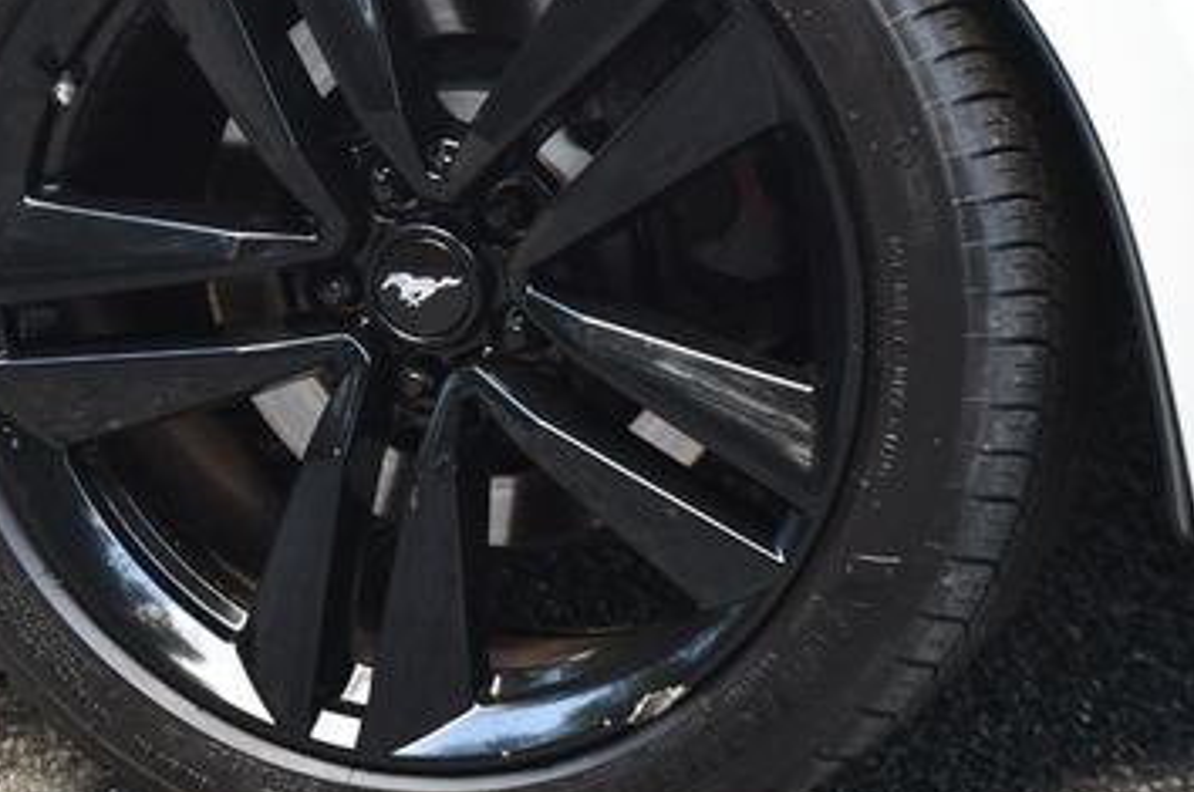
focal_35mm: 277
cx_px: 449
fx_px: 9174
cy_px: 266
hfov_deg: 7.4
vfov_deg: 4.9
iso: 800
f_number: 4.8
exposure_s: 1/250
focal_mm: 102
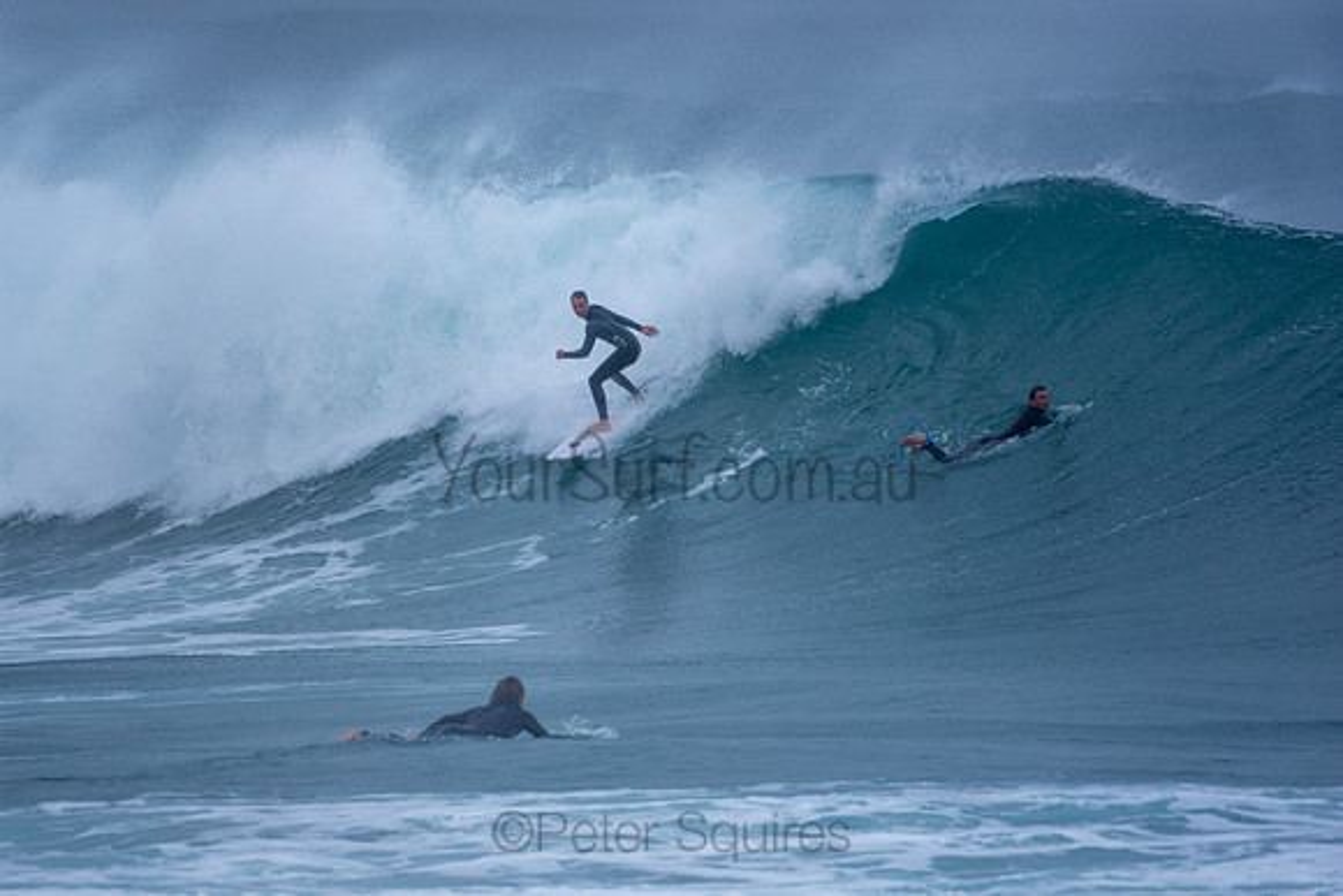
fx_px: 26865
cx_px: 672
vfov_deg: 1.9
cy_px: 448
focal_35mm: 720
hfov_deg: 2.9
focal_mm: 480
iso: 250
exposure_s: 1/1000
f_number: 5.6
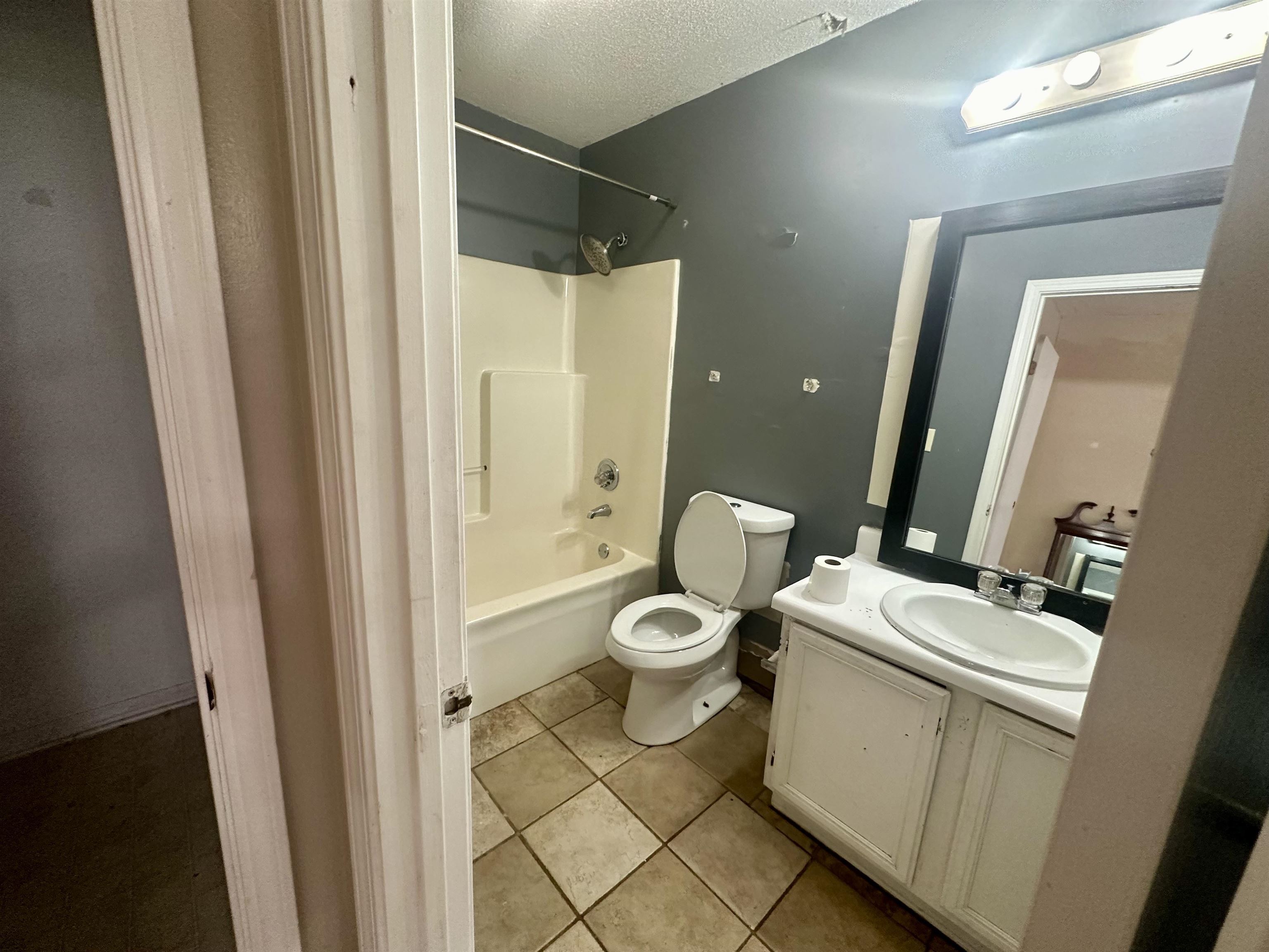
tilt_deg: -12.1
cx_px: 634
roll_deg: -3.2
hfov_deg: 102.1
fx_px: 513
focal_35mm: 14
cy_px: 476
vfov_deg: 85.7
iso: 250
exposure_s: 1/60
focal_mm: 2.22
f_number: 2.2
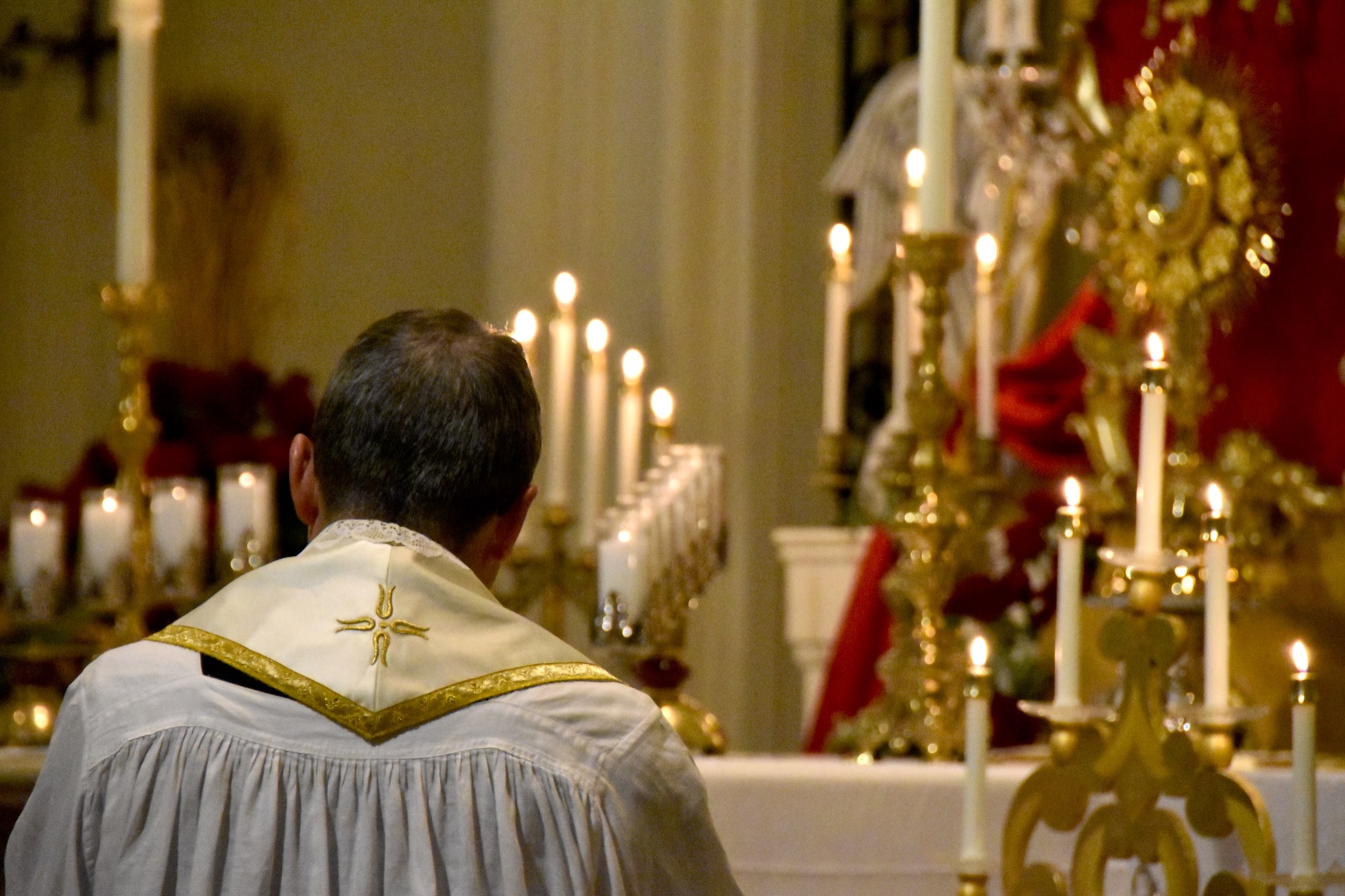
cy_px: 448
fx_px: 9526
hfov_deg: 8.1
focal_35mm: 255
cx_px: 672
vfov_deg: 5.4
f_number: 5.6
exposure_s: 1/125
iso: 11400
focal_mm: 170
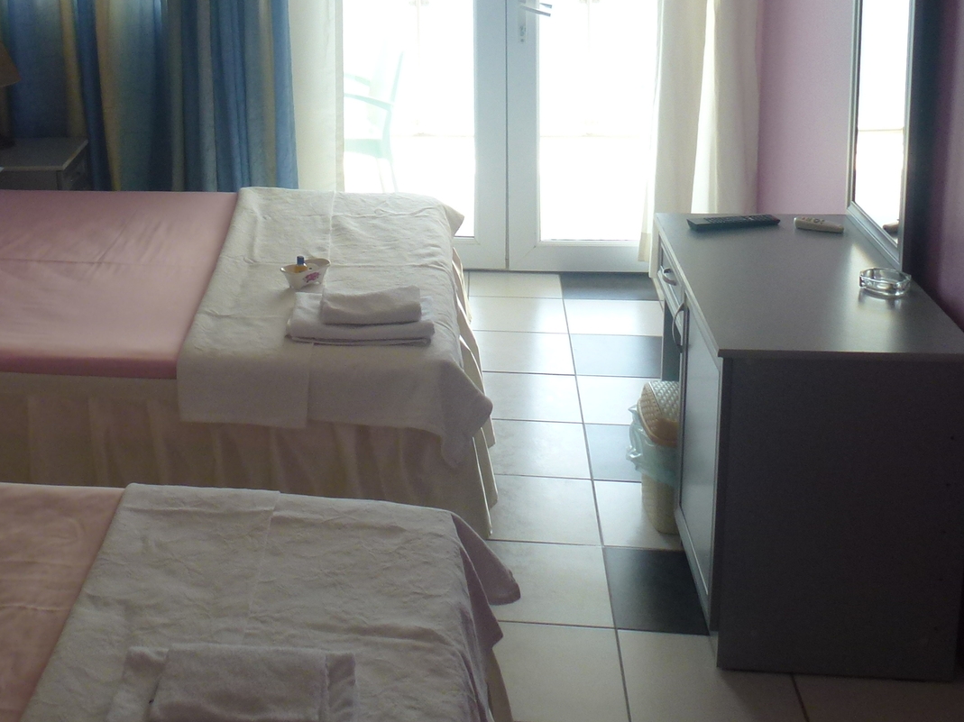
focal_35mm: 46
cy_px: 89
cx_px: 195
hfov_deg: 39.6
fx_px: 1281
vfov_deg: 30.3
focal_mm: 4.3
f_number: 3.3
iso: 100
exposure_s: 1/80
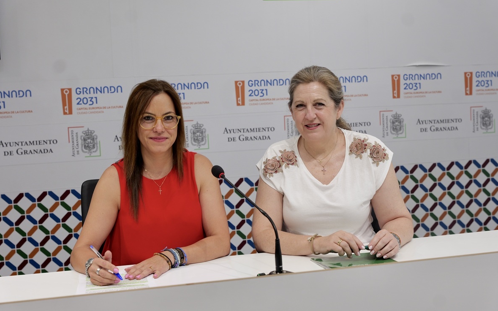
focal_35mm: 56
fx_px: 760
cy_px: 160
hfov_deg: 36.3
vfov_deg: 23.1
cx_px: 251
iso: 800
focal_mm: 54
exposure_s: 1/320
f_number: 5
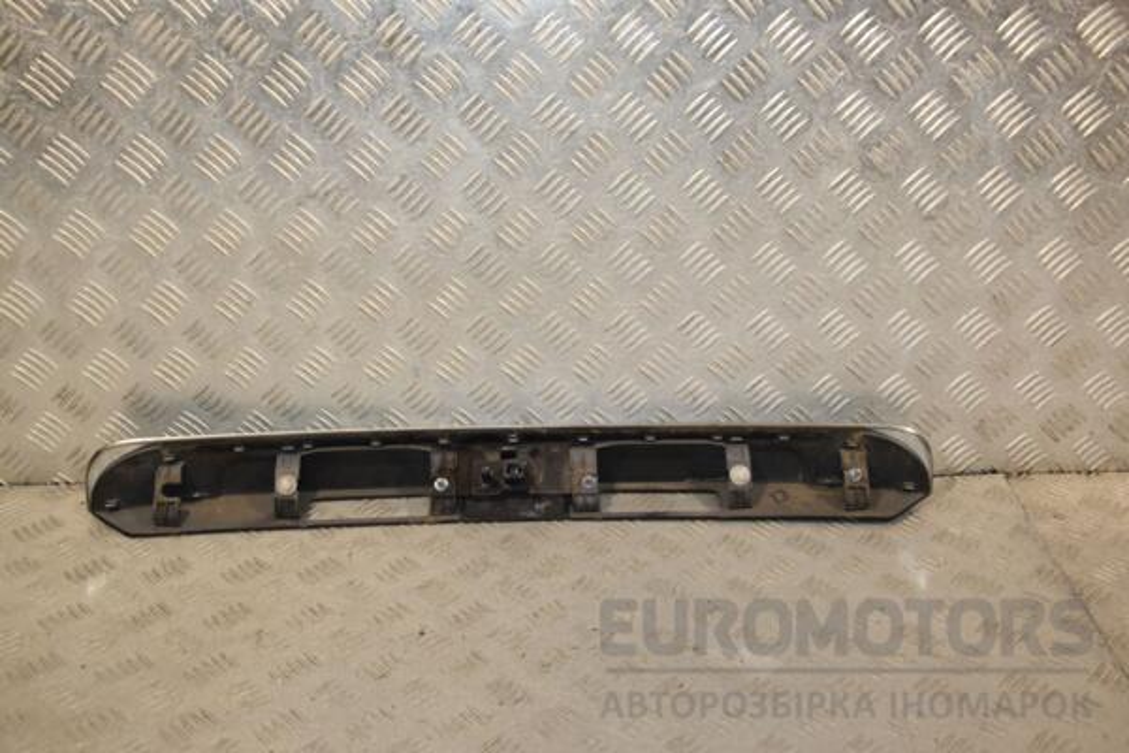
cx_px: 564
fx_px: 1317
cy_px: 376
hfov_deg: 46.4
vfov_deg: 31.9
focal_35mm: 42
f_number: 7.1
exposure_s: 1/200
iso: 800
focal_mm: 28
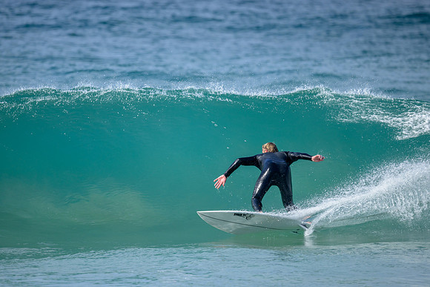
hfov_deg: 2.6
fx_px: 9557
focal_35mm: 800
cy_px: 144
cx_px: 215
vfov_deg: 1.7
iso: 640
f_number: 6.3
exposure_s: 1/2500
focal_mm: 800
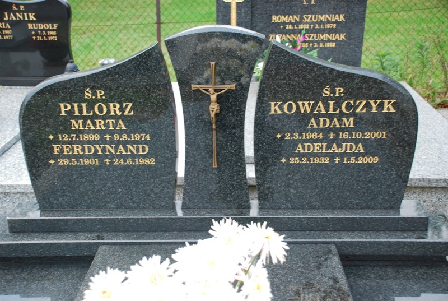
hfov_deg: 42.2
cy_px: 150
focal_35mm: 46
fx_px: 580
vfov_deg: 29.1
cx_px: 224
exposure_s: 1/20
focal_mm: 31
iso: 500
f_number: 4.2
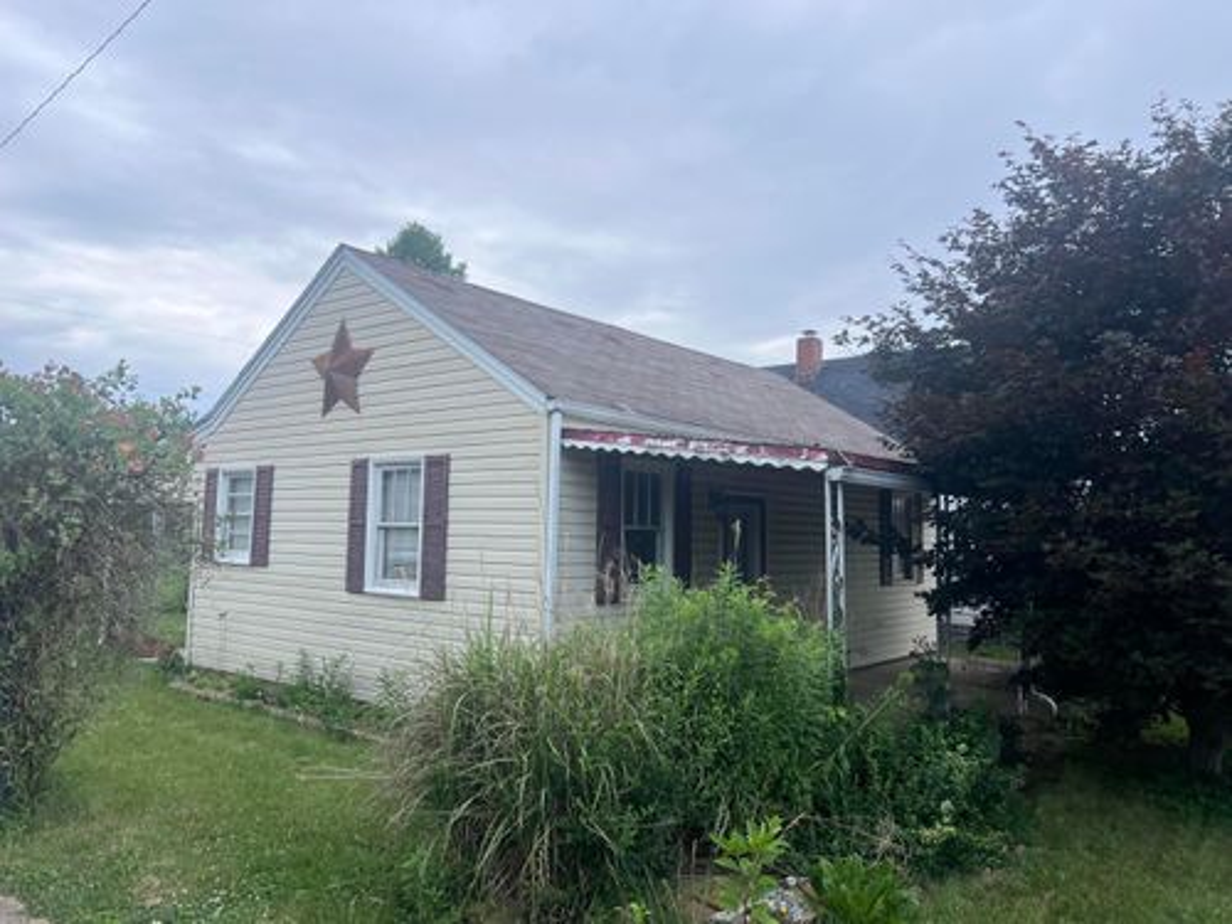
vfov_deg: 53.1
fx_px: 925
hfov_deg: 67.3
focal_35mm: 26
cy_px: 462
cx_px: 616
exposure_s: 1/2841
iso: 50
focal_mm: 5.7
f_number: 1.5
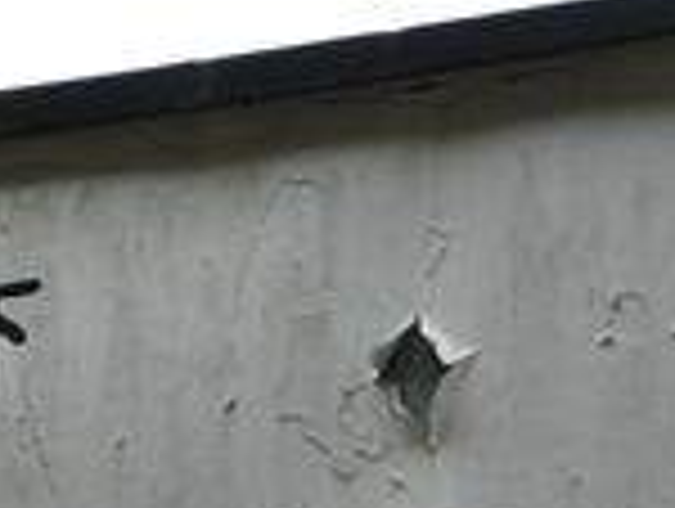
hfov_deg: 4.5
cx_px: -382
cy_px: 737
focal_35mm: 432
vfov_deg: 3.4
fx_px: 8437
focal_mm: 17.5
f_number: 4
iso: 100
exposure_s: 1/160
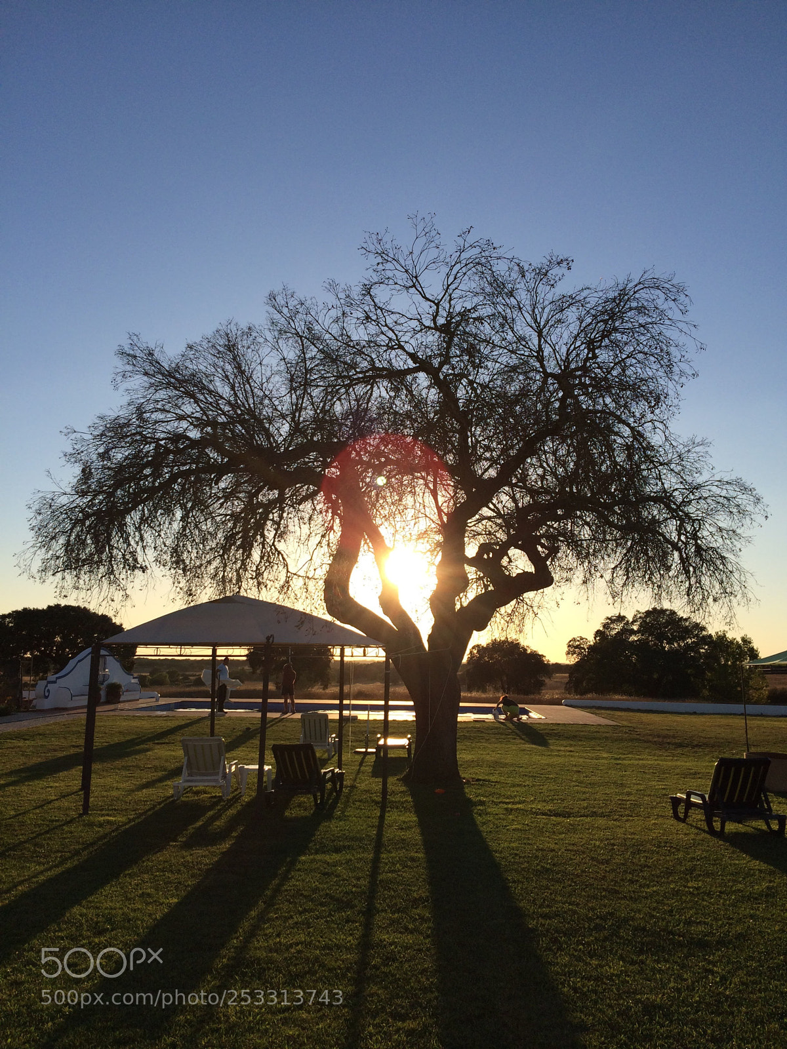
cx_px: 394
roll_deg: -0.8
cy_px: 524
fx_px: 879
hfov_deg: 48.2
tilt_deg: +8.3
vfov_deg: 61.7
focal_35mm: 29
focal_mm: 4.15
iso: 32
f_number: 2.2
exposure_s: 1/1953
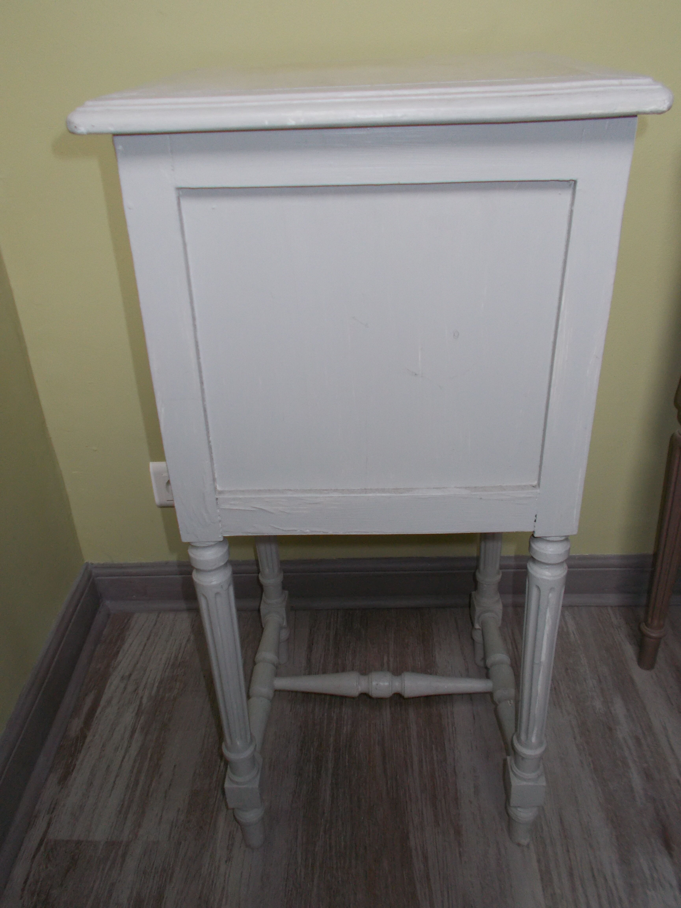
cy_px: 454
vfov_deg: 60.0
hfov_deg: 46.8
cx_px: 340
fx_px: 787
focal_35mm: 30
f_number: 3.4
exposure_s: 1/25
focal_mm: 5.3
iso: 200
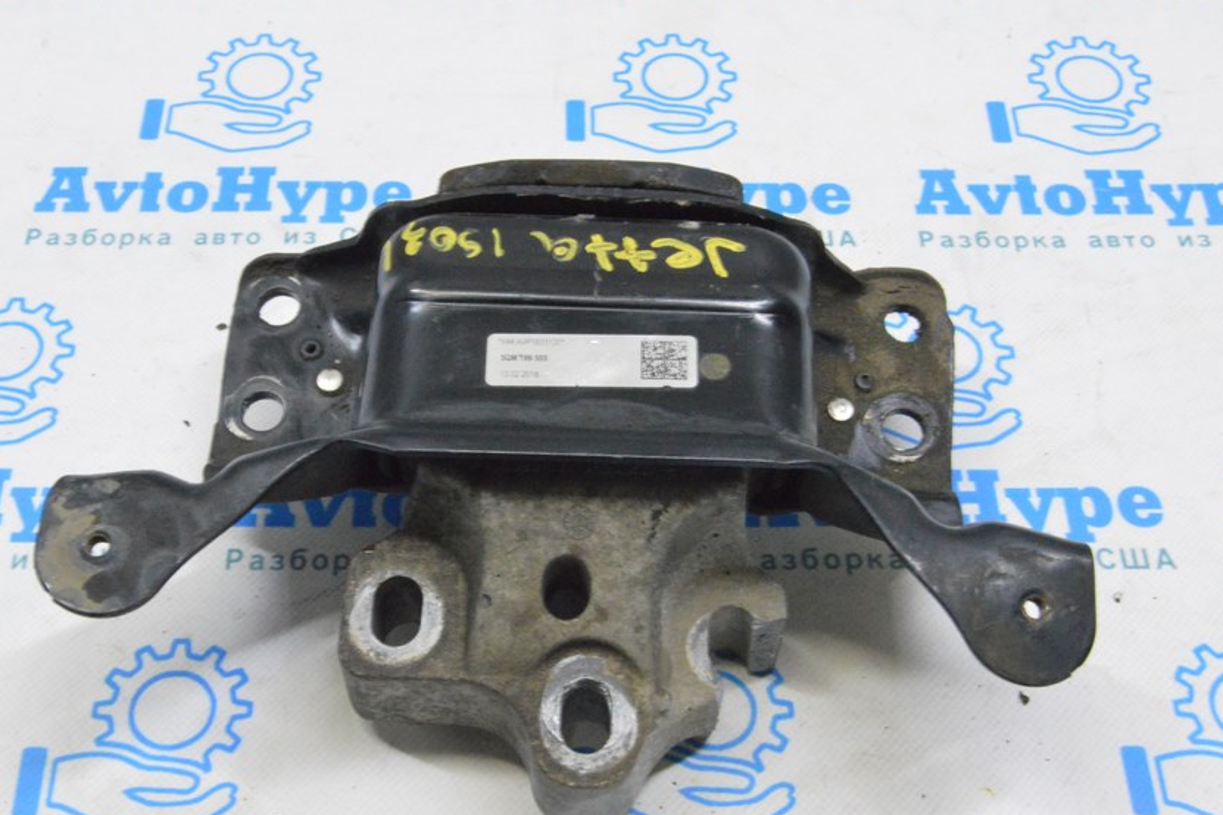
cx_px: 539
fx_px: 1631
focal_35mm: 48
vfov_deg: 28.1
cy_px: 439
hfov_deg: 41.0
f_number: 20
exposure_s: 1/20
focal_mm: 26
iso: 6400
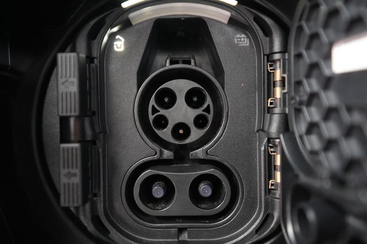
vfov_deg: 46.4
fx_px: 285
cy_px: 122
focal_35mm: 28
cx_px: 184
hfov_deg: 65.5
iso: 6400
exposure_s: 1/60
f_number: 2.8
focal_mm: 28
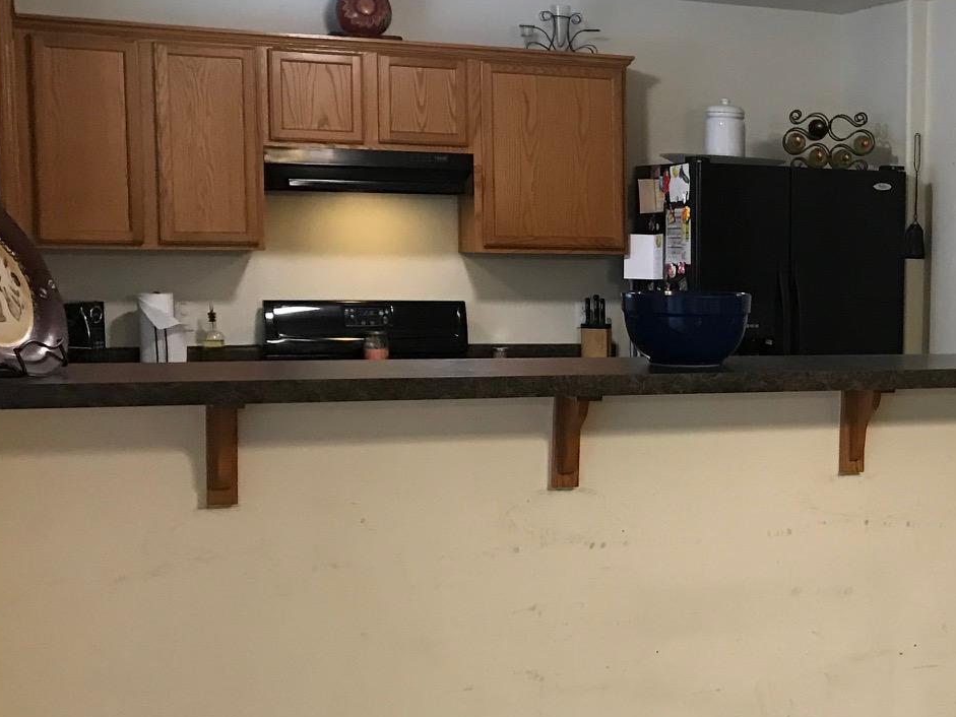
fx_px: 1657
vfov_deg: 24.4
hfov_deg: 30.2
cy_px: 435
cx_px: 930
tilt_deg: -6.2
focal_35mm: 60
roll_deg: -1.3
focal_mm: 3.99
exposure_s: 1/15
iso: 64
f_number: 1.8
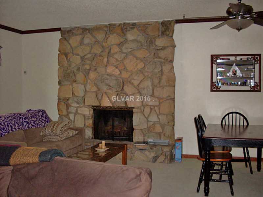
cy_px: 98
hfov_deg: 49.0
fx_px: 289
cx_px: 132
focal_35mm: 38
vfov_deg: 37.7
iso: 120
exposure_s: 1/45
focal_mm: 6.3
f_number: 2.8
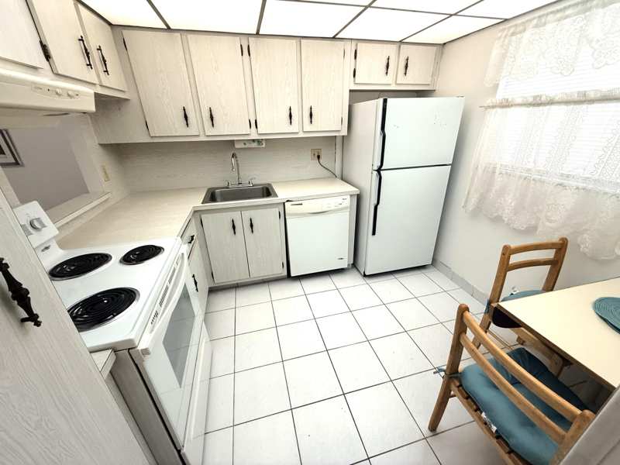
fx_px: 251
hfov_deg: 102.1
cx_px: 310
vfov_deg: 85.7
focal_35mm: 14
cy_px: 232
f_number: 2.2
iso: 160
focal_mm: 2.22
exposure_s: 1/120
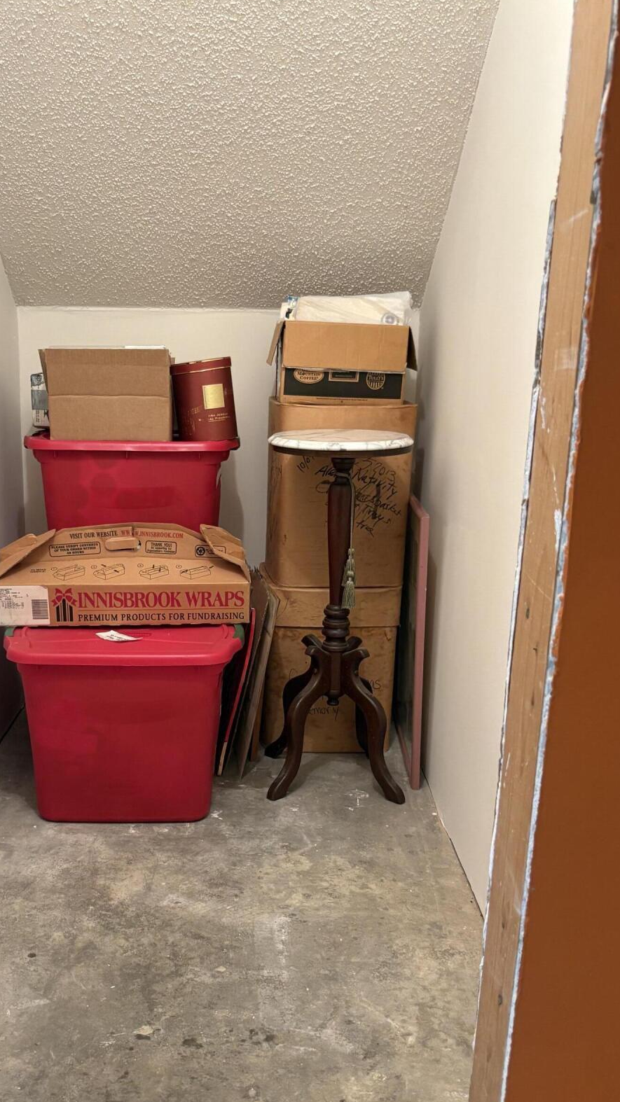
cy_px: 647
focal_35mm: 36
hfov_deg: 32.6
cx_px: 220
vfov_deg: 55.0
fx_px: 1052
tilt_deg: -15.2
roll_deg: -0.3
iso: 250
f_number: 1.6
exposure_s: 1/60
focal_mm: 5.96
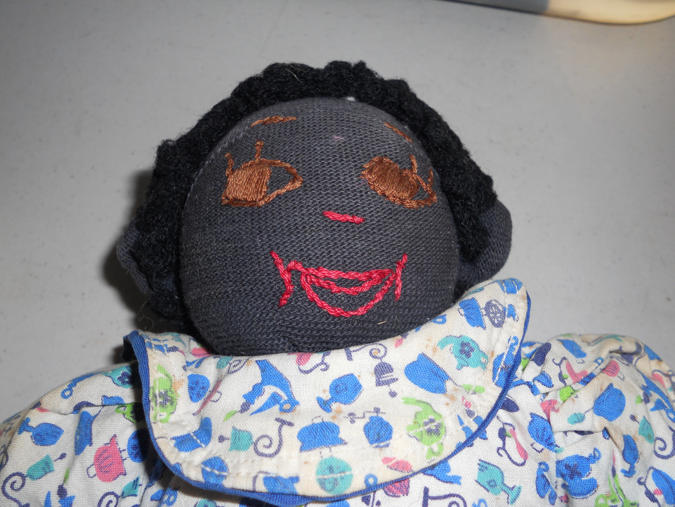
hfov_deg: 56.8
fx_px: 624
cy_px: 254
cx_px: 338
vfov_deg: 44.2
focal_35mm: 32
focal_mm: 5.8
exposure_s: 1/25
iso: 80
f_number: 8.8
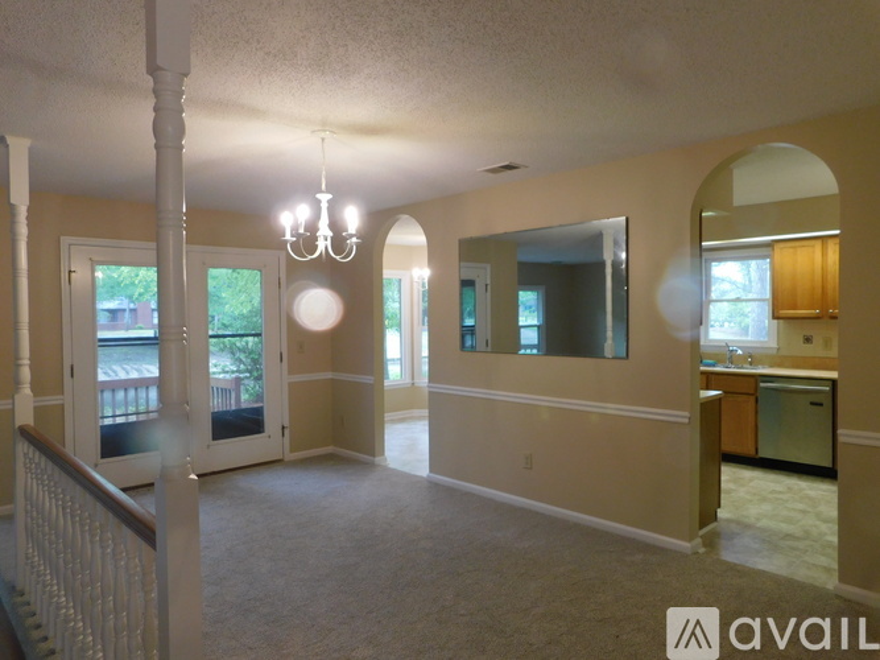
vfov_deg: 56.8
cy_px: 330
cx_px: 440
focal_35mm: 24
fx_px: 610
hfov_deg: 71.6
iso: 200
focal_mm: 4.1
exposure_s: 1/30
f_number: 3
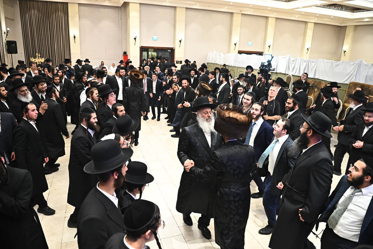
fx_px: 249
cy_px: 124
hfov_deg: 73.8
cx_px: 186
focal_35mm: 24
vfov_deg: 53.1
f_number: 3.5
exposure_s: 1/200
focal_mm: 24
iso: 2500
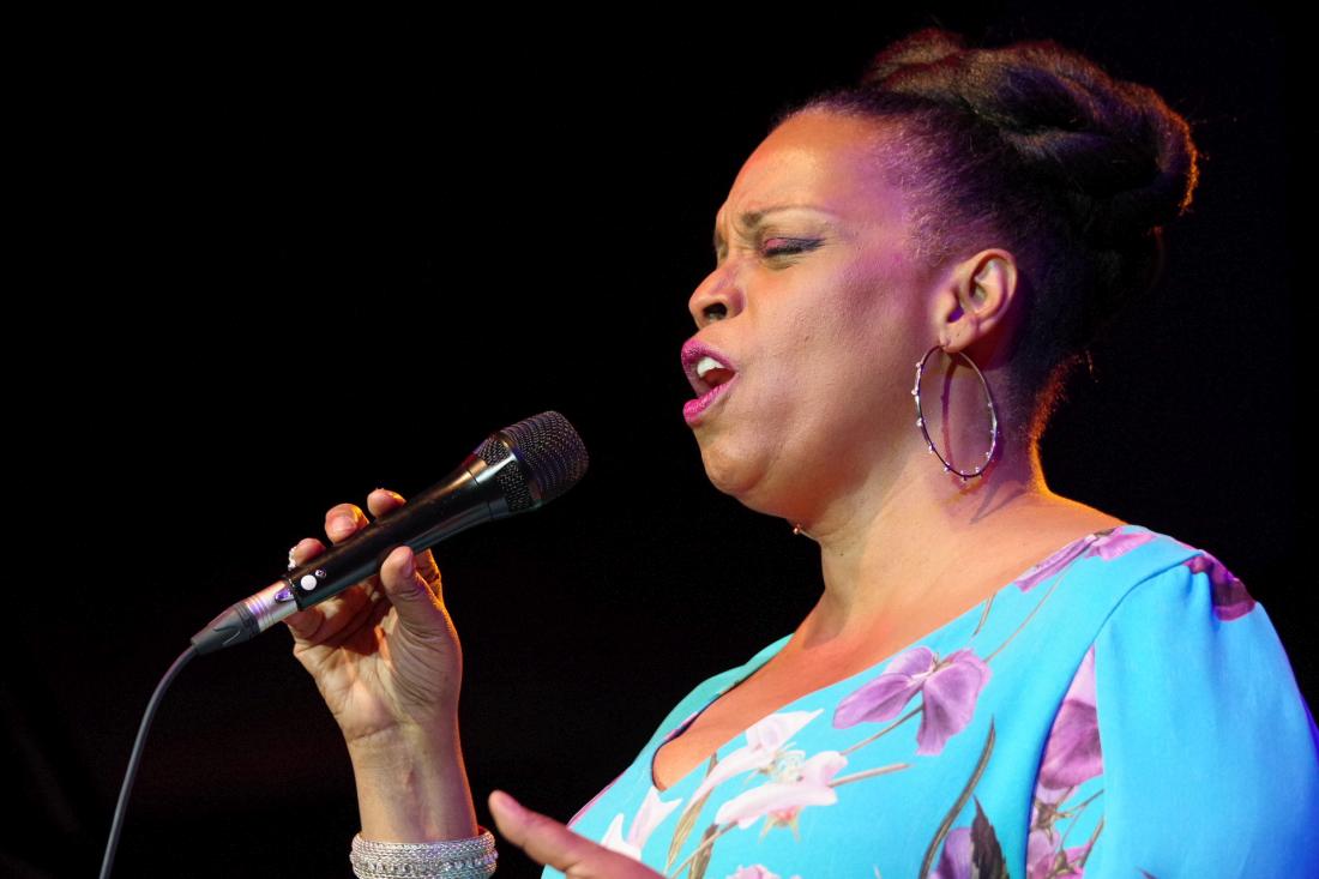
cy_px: 440
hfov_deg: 8.1
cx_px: 660
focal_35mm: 255
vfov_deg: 5.4
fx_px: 9341
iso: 3200
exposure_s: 1/200
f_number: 3.2
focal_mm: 170
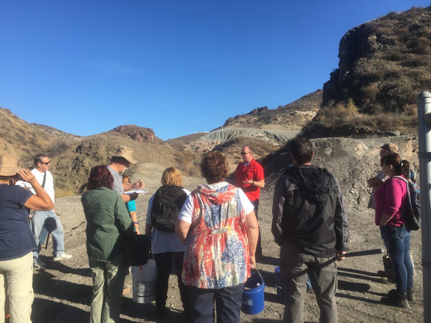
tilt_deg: +3.0
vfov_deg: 48.2
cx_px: 216
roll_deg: +0.2
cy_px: 162
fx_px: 361
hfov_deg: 61.7
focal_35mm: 29
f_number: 2.2
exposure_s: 1/986
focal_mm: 4.15
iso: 25
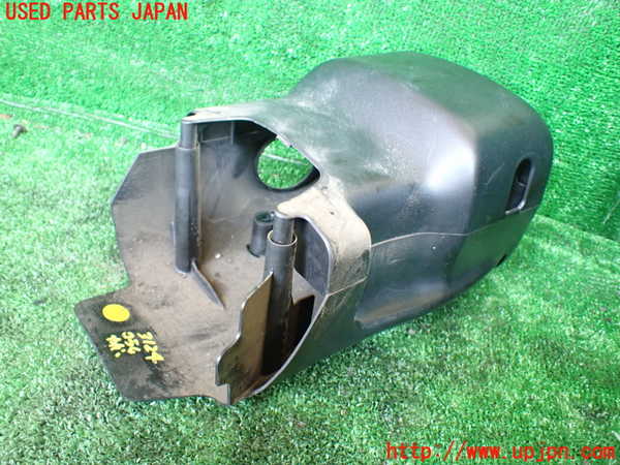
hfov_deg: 60.0
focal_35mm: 30
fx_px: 537
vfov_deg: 46.8
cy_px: 232
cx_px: 310
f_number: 2.3
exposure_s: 1/100
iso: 800
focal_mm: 5.4
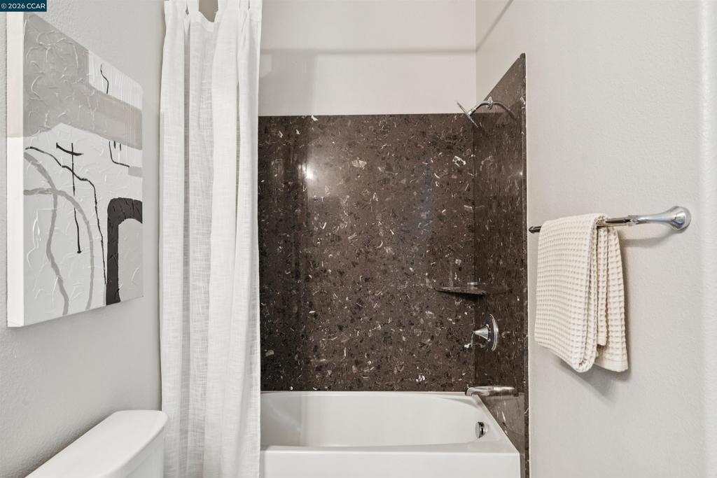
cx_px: 358
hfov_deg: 84.0
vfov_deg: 61.9
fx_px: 398
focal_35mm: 20
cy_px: 239
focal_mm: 20
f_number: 8
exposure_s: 1.3
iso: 100
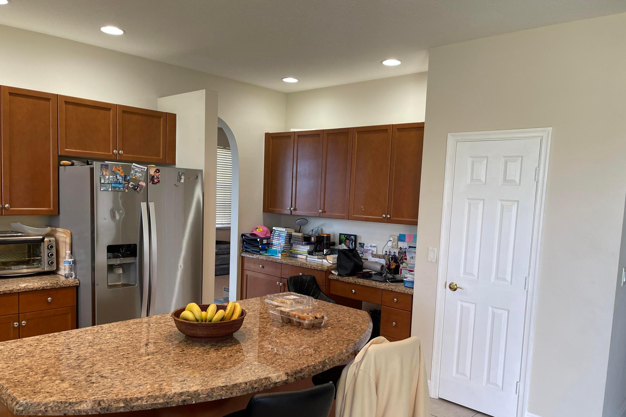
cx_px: 313
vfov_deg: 47.8
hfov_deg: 67.4
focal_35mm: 27
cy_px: 236
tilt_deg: -6.2
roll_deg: -2.3
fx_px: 469
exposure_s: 1/120
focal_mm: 5.1
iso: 125
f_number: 1.6
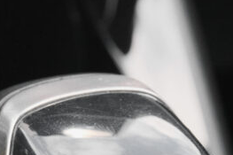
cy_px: 263
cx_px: 33
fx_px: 1261
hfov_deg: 10.5
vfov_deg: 6.9
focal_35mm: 195
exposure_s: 1/180
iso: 2000
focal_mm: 33.3
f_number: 9
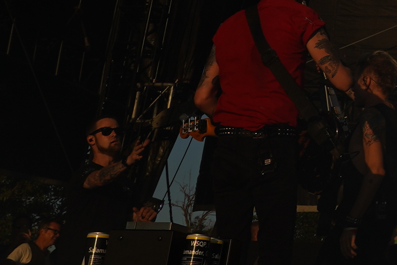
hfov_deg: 13.4
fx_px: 1411
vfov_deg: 10.2
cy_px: -176
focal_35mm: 128
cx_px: 829
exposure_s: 1/800
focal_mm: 24
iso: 100
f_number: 8
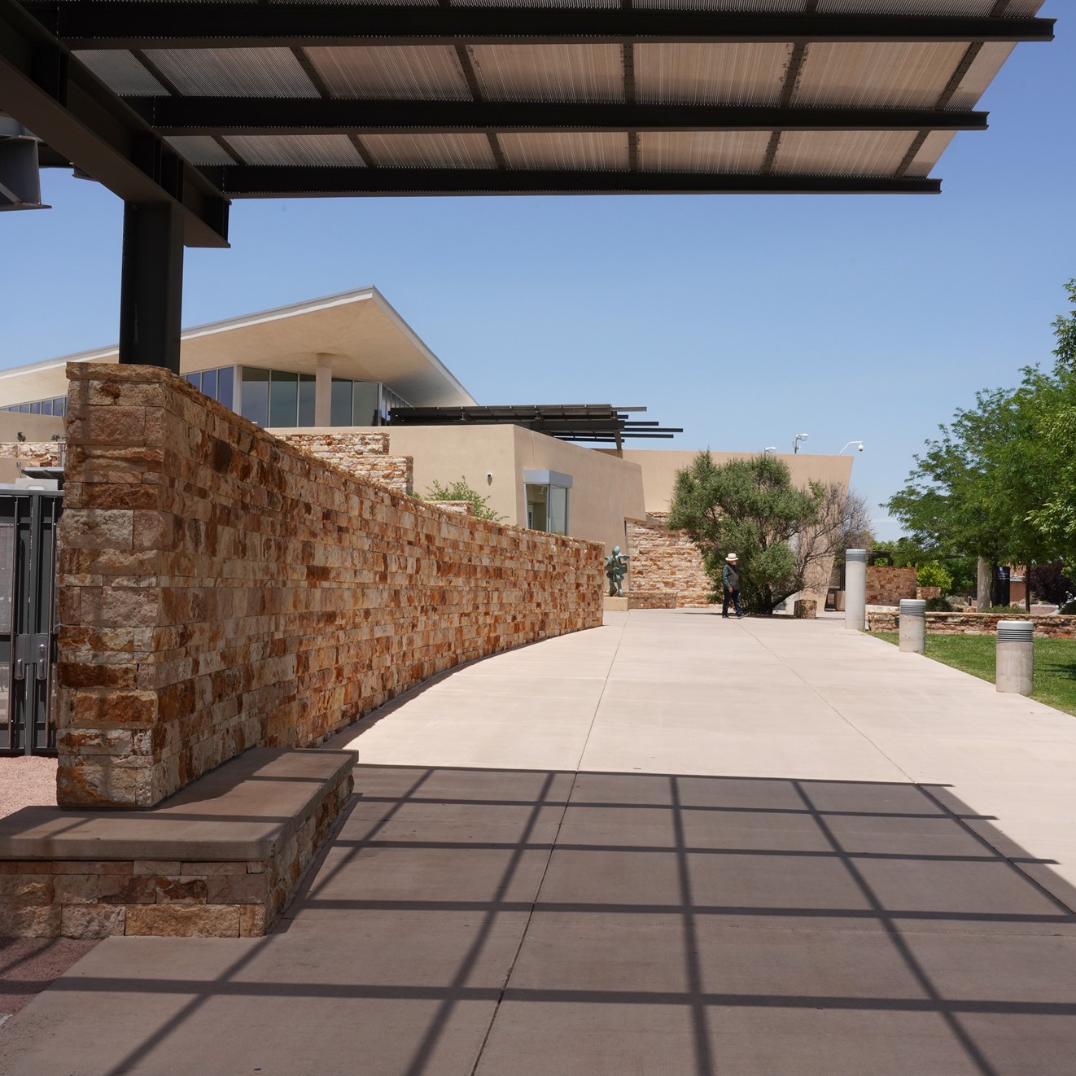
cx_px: 593
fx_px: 1583
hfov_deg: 37.5
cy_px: 540
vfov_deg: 37.6
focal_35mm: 45
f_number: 22
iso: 640
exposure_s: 1/320
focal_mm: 35
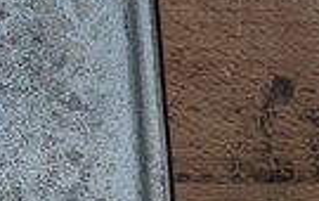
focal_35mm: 169
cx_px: -248
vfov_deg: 7.8
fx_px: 1472
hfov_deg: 11.5
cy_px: 203
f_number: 1.73
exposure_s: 1/99.9
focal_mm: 4.38
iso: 319
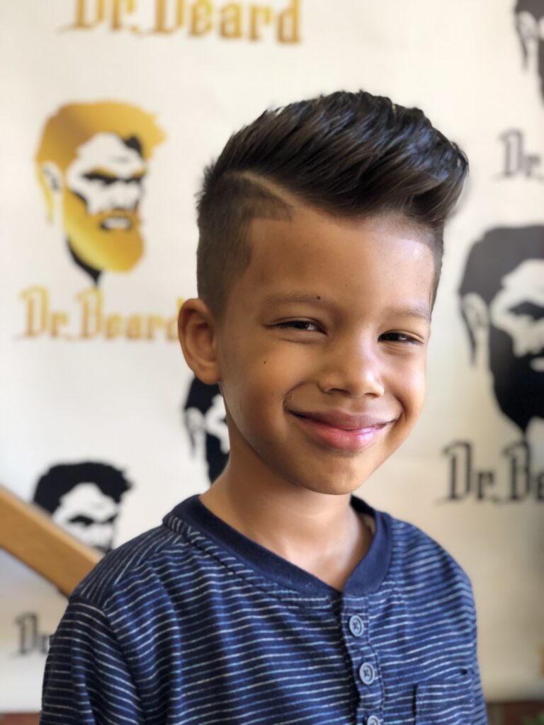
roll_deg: +0.7
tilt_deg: +1.2
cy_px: 362
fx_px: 1090
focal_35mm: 52
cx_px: 272
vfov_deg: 36.8
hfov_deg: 28.0
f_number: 2.4
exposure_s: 1/60
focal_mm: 6
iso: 80
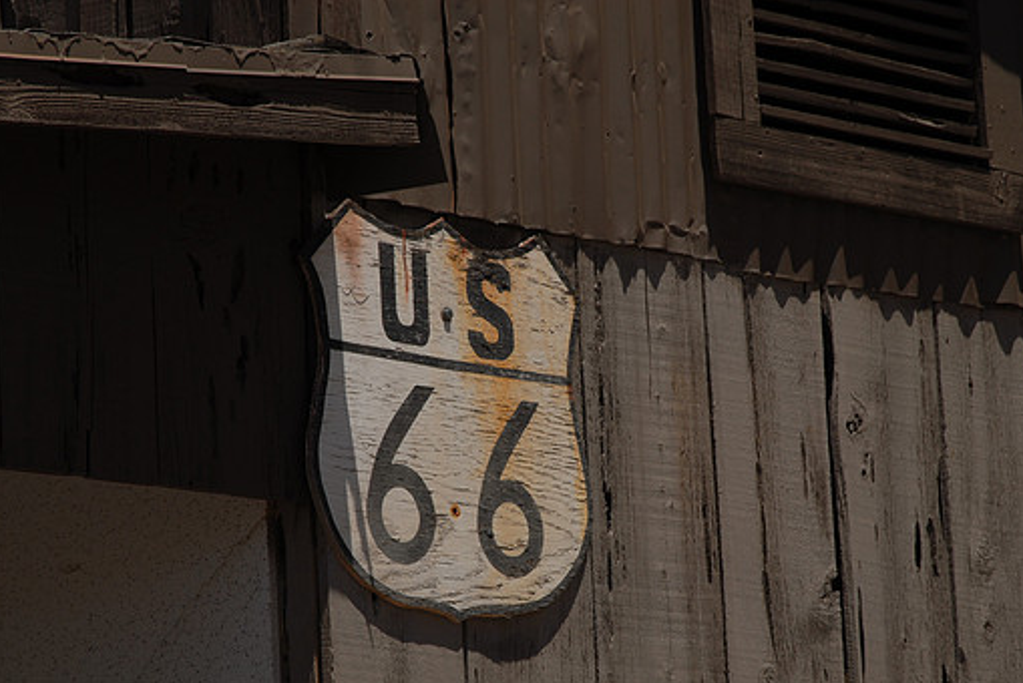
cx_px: 525
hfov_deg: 11.4
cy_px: 388
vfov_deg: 7.7
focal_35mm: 180
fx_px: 5105
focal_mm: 105
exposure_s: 1/350
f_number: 10
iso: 100
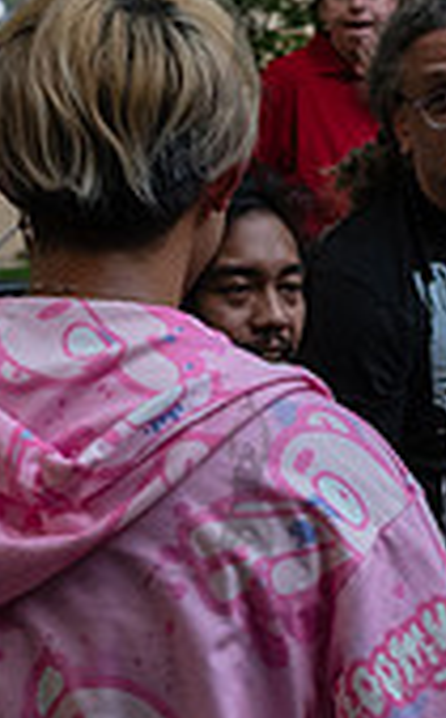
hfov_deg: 6.5
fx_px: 3887
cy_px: 520
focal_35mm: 199
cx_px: 444
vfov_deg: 10.5
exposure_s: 1/320
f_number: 4
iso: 2000
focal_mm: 48
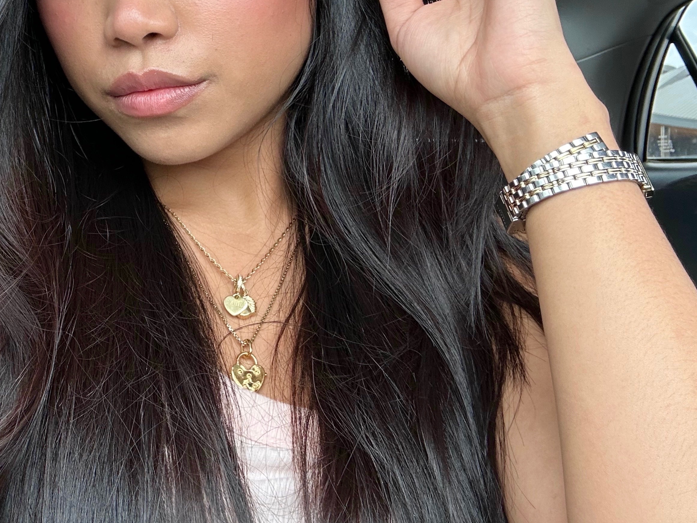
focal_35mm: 40
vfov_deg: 35.5
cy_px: 159
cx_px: 106
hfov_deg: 43.8
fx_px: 805
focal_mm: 2.69
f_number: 1.9
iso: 40
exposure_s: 1/121
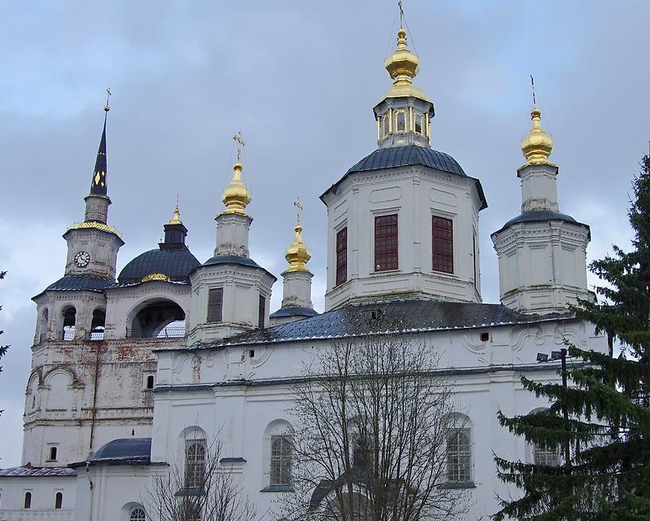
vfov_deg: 34.1
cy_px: 302
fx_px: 847
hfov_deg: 41.9
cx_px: 364
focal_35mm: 44
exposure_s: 1/50
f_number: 8
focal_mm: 21
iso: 100
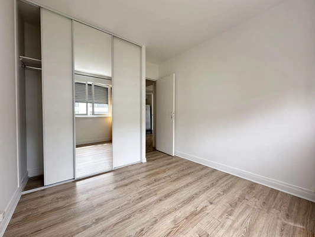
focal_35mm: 14
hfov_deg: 102.1
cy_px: 118
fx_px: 127
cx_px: 158
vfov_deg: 85.7
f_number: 2.2
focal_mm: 2.22
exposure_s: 1/99
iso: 50
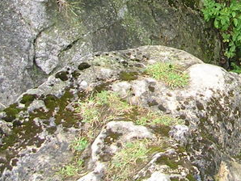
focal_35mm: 102
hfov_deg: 18.5
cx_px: 268
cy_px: -55
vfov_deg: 14.0
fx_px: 711
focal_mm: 5.8
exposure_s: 1/73.6
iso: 50
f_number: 2.8
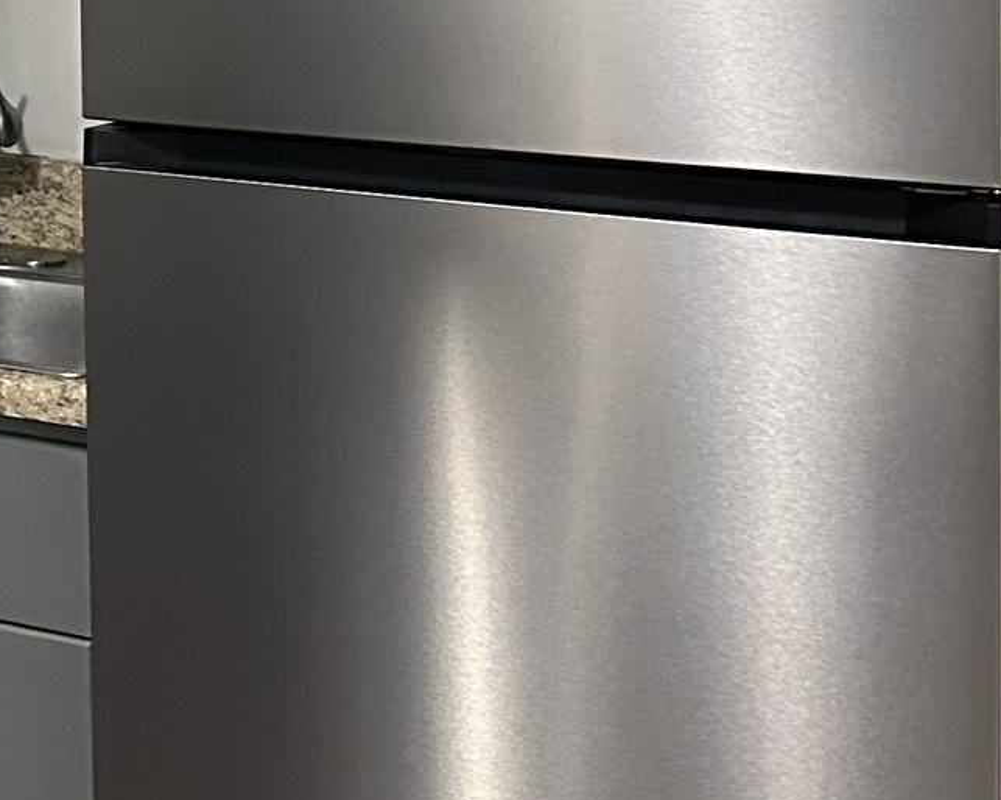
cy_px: -199
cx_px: -573
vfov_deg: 13.3
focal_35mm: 112
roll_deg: +0.5
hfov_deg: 15.6
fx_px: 3317
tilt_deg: -2.8
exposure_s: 1/60
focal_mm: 6.86
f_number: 1.78
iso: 640
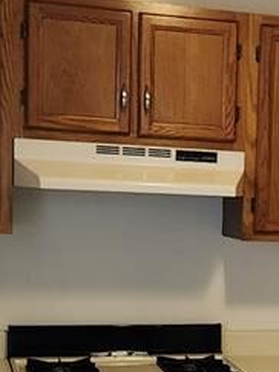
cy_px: 332
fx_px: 1043
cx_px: 294
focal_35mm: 97
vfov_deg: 19.9
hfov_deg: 14.9
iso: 100
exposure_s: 1/24
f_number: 1.8
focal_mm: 5.54
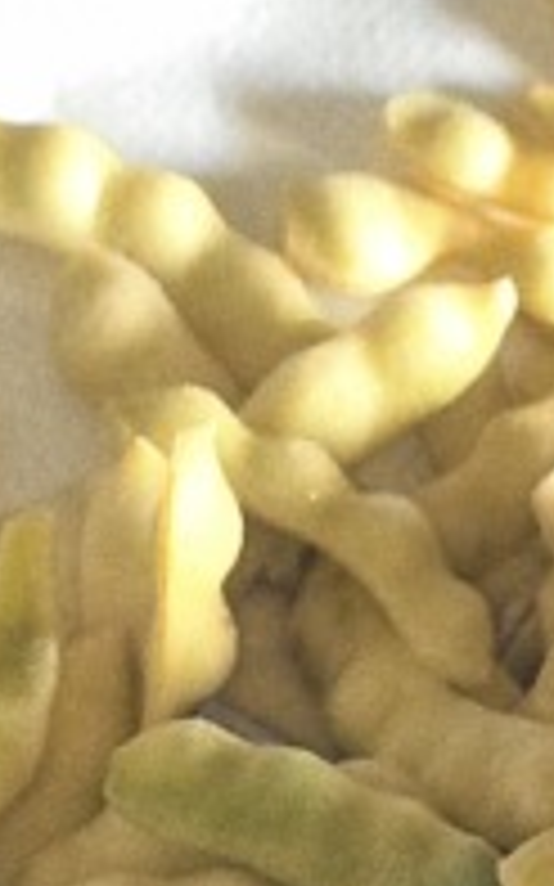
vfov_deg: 7.1
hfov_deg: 4.8
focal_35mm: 275
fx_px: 6648
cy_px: 2246
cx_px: 338
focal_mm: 5.75
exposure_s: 1/50
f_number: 2
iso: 250
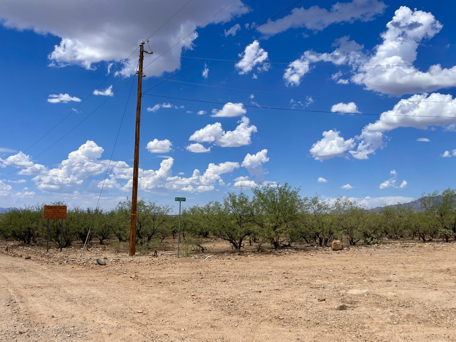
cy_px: 194
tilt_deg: +3.1
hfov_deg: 56.3
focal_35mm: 32
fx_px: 421
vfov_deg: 44.1
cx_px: 178
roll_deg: -0.4
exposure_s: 1/6897
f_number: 1.6
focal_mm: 4.2
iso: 32
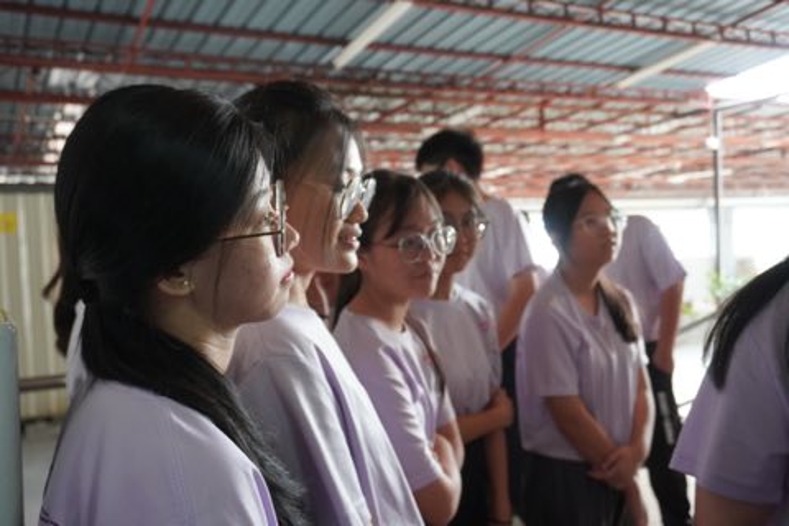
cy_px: 263
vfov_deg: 38.4
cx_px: 394
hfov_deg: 55.1
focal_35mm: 34
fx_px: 756
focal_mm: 23
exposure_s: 1/160
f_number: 4
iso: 4000
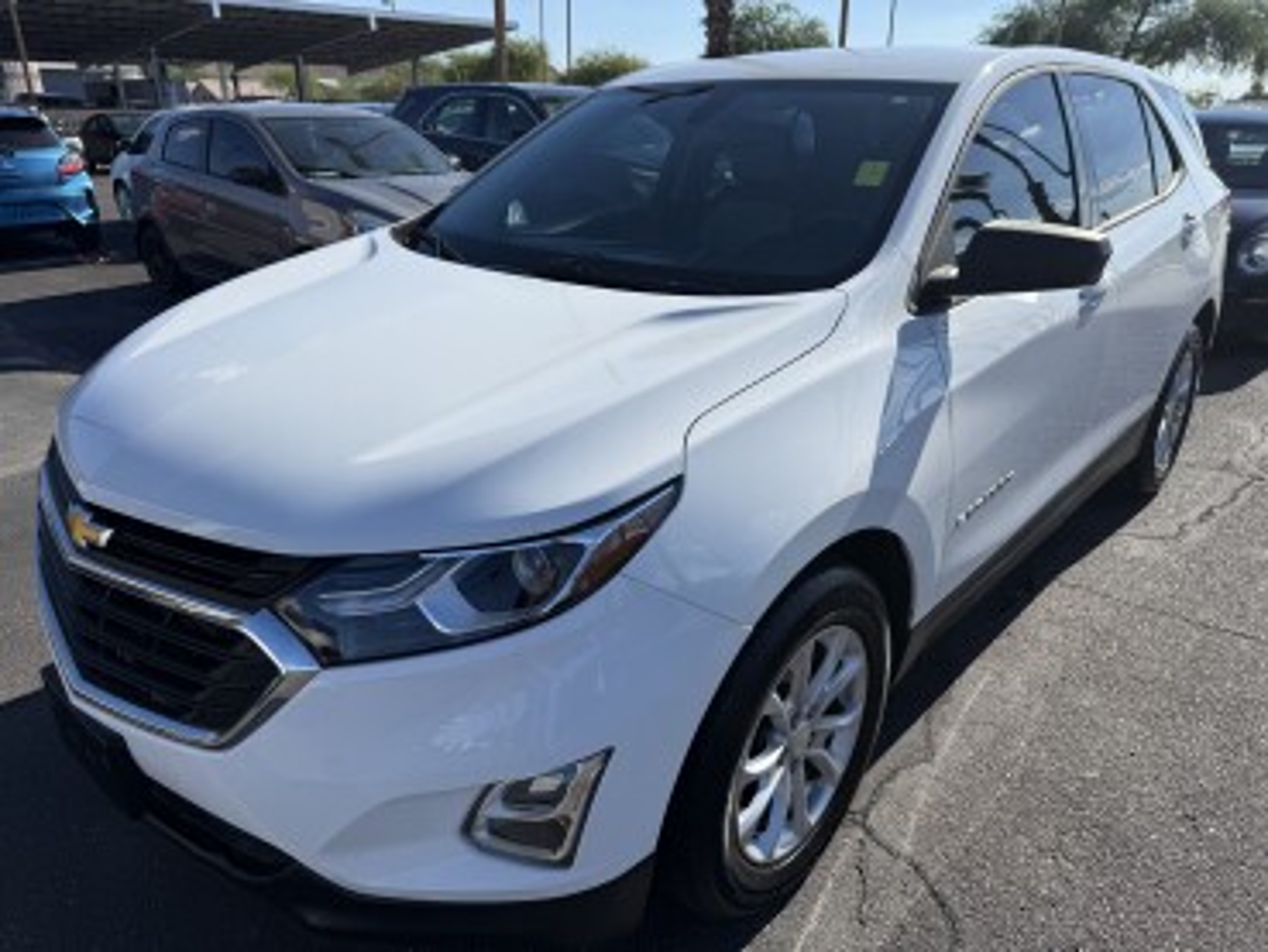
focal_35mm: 24
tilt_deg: -19.7
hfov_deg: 71.6
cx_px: 634
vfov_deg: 56.8
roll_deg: -0.3
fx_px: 879
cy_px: 476
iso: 80
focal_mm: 6.76
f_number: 1.78
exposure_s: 1/5319
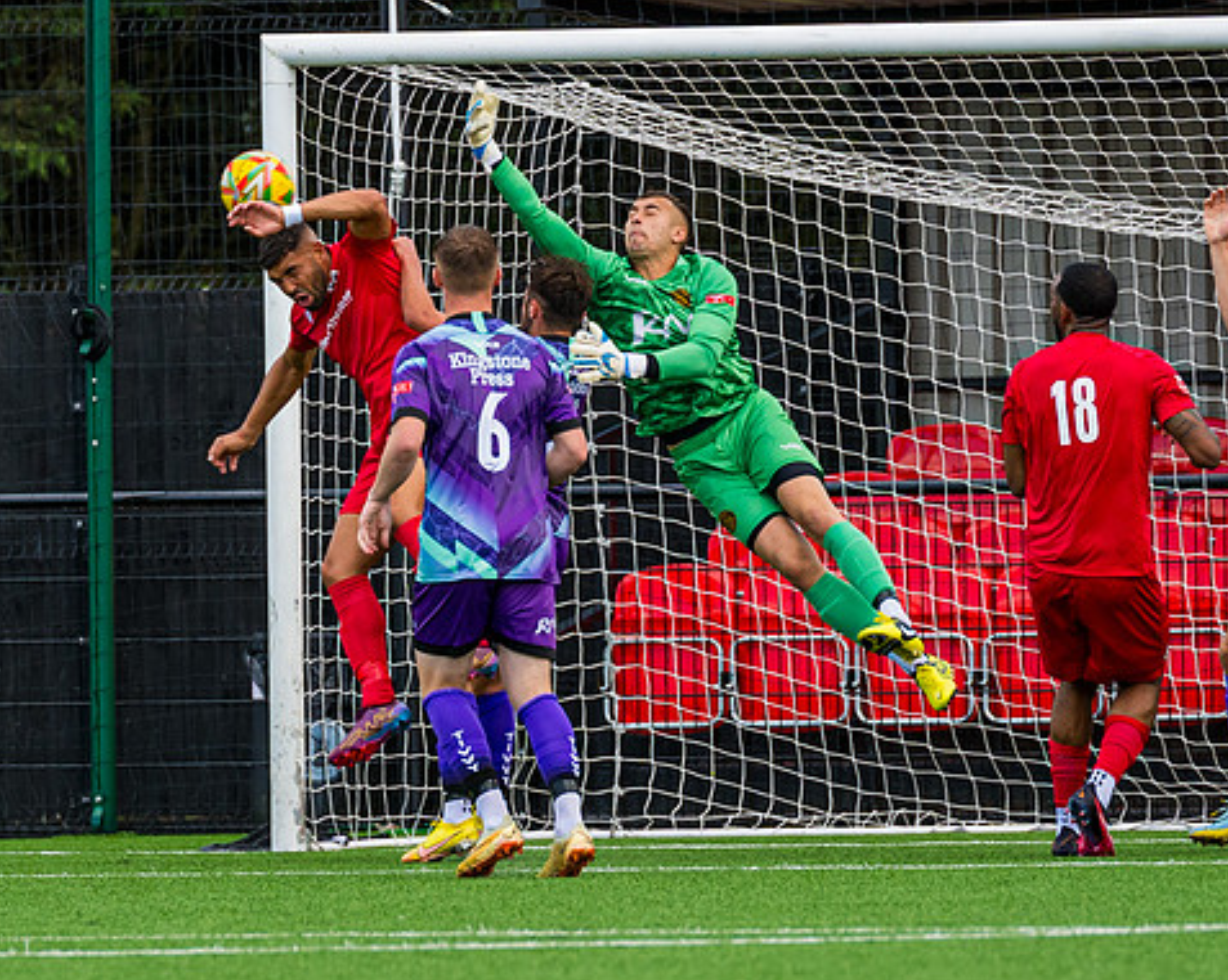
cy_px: 569
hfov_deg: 2.5
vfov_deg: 2.0
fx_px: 28295
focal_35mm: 779
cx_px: 299
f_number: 4
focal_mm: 300
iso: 800
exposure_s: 1/1250
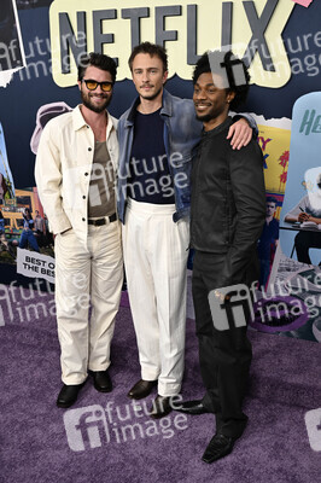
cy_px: 242
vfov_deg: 51.9
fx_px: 496
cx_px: 160
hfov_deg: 35.9
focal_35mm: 37
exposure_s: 1/250
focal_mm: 37
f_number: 5.6
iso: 1000
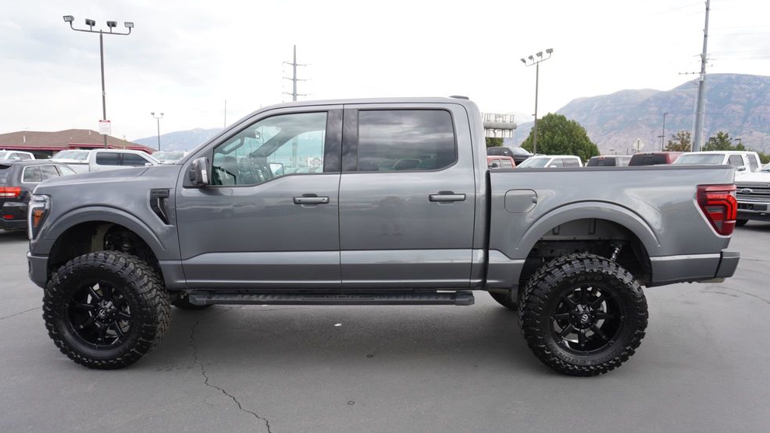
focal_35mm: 26
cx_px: 375
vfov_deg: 44.2
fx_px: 531
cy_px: 252
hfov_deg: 71.9
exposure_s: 1/100
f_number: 4.5
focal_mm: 16
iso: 100
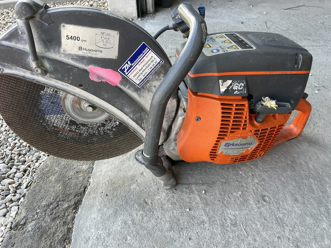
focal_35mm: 26
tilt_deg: -39.2
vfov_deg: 53.1
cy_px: 124
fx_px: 249
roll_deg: +2.1
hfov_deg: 67.3
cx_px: 166
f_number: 1.6
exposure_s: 1/121
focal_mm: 4.2
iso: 50
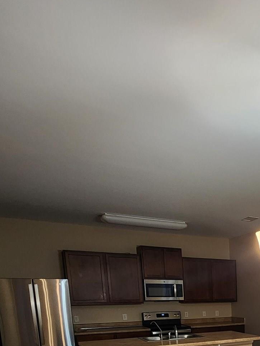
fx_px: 310
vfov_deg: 46.7
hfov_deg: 37.8
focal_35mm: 31
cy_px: 360
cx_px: 287
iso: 250
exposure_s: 1/60
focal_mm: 2.2
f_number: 2.2
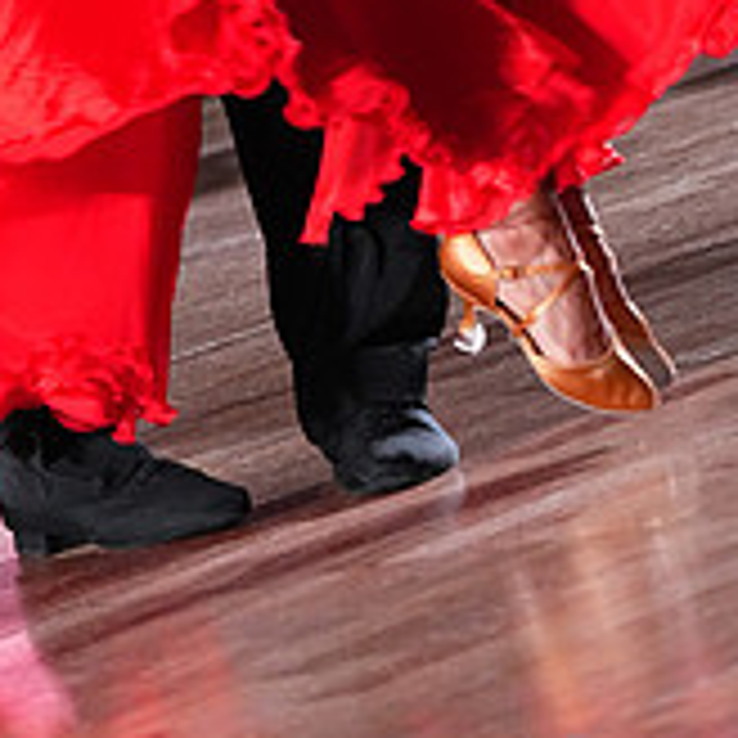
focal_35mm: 449
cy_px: -410
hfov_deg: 3.9
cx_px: -38
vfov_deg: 3.9
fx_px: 10830
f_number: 4.5
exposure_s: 1/400
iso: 6400
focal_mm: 149
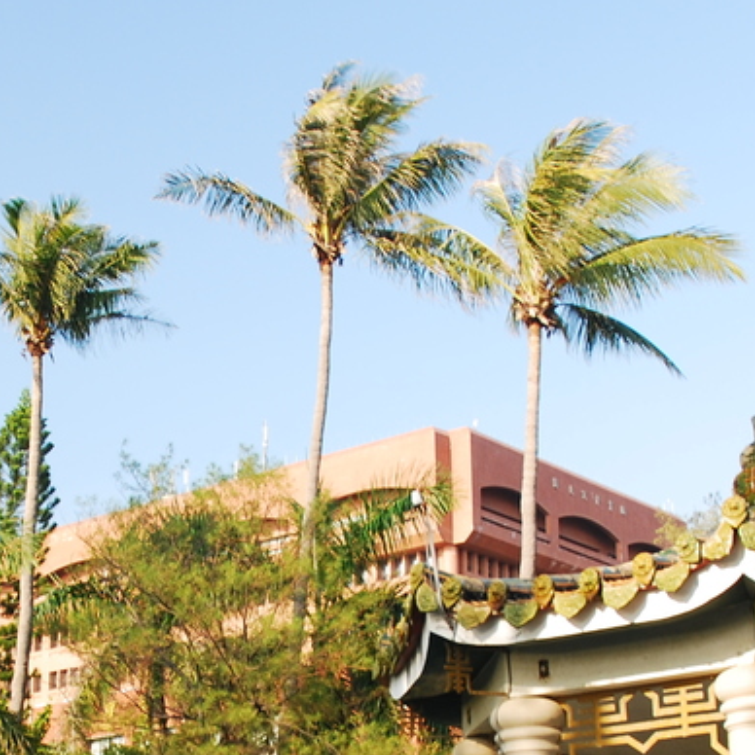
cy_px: 649
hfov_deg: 24.1
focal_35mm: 71
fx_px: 1752
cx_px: 193
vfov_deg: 23.8
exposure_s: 1/25
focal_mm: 18
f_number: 8
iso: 100
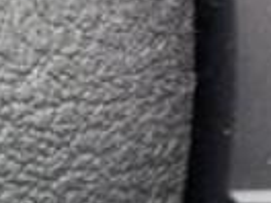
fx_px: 1574
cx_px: 513
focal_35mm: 201
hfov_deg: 9.3
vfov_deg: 7.4
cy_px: 33
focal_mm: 5.4
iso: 160
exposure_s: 1/120
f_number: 1.8
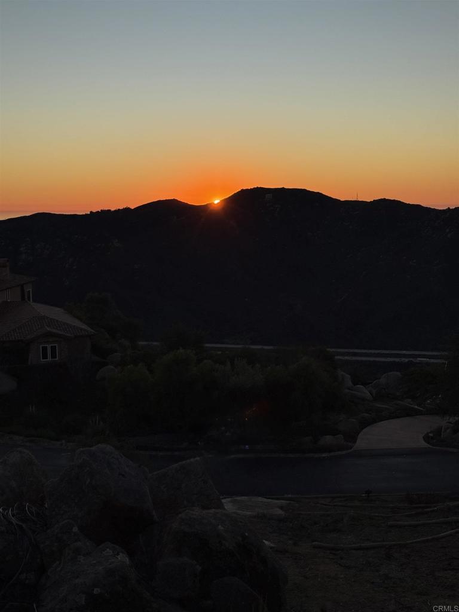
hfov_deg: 30.3
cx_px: 230
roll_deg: -0.6
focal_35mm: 48
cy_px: 306
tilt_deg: -8.3
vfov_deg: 39.7
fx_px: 849
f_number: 1.78
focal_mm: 6.76
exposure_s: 1/2415
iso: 64
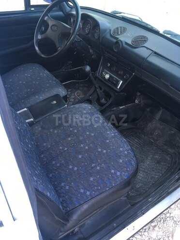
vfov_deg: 61.7
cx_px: 90
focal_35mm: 29
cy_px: 120
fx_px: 201
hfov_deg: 48.2
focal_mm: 4.15
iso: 80
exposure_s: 1/33
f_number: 2.2
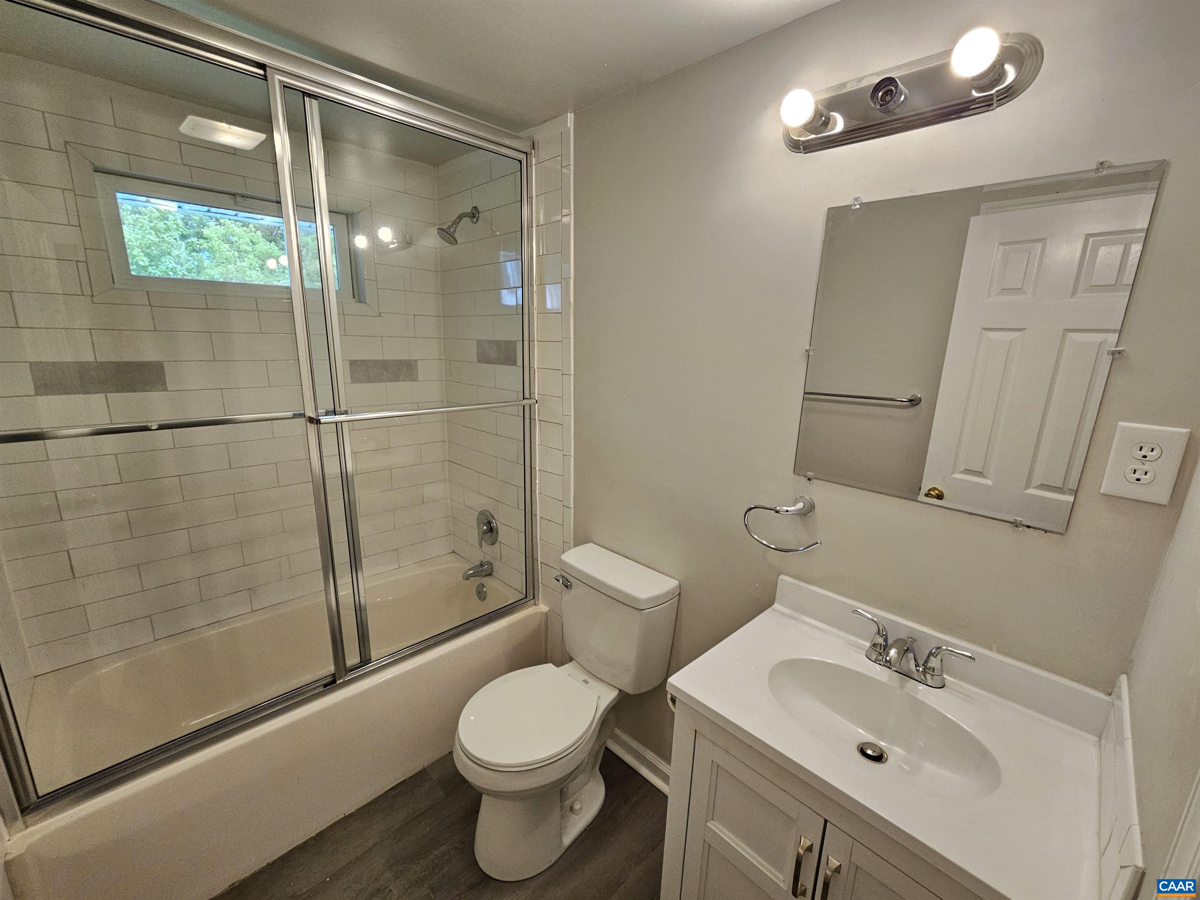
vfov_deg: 89.9
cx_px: 600
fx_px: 451
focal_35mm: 13
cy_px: 450
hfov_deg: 106.2
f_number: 2.2
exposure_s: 1/60
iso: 100
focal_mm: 2.2
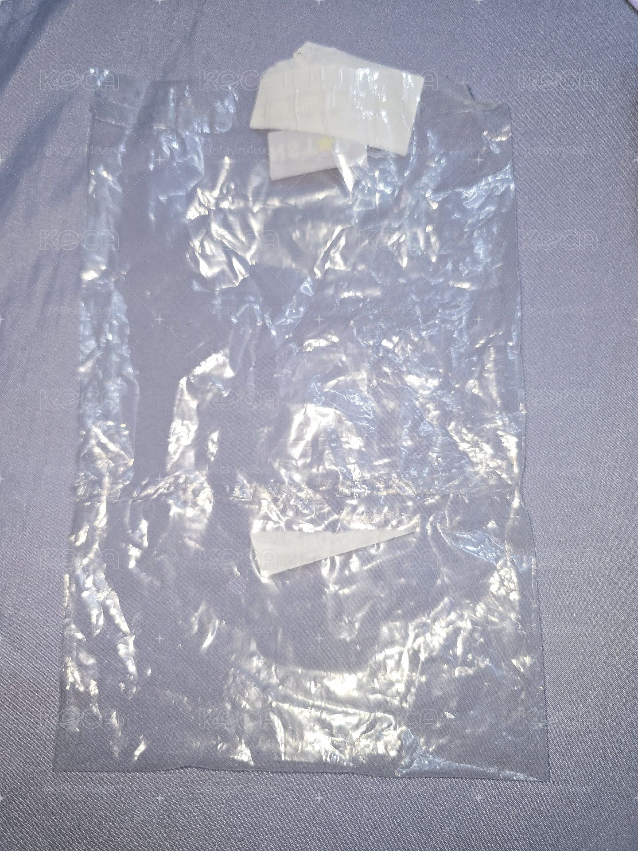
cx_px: 319
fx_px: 565
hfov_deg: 58.9
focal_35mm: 23
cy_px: 426
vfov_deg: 73.9
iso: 80
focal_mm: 6.3
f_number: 1.7
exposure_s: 1/60
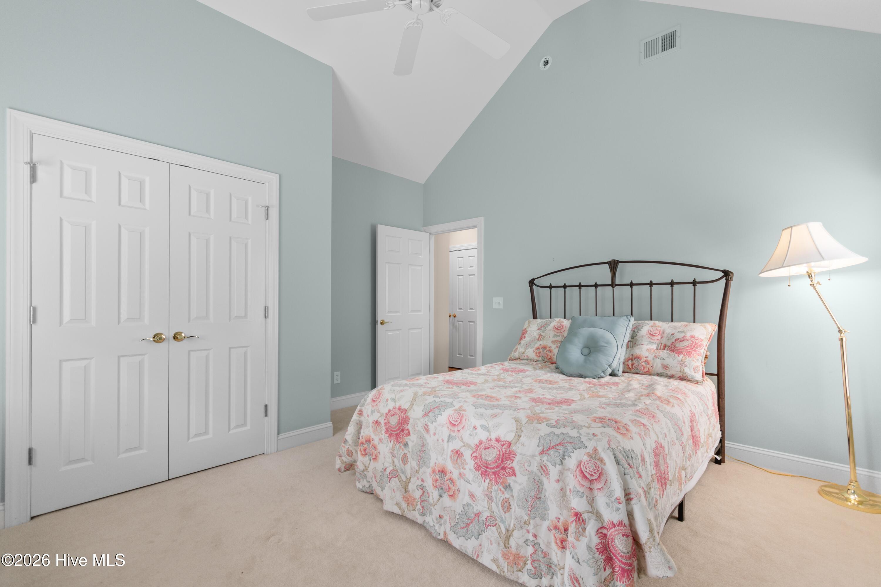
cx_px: 440
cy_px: 294
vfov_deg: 77.3
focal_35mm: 15
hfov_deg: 100.4
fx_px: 367
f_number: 4.5
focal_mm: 10
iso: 100
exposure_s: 1/5
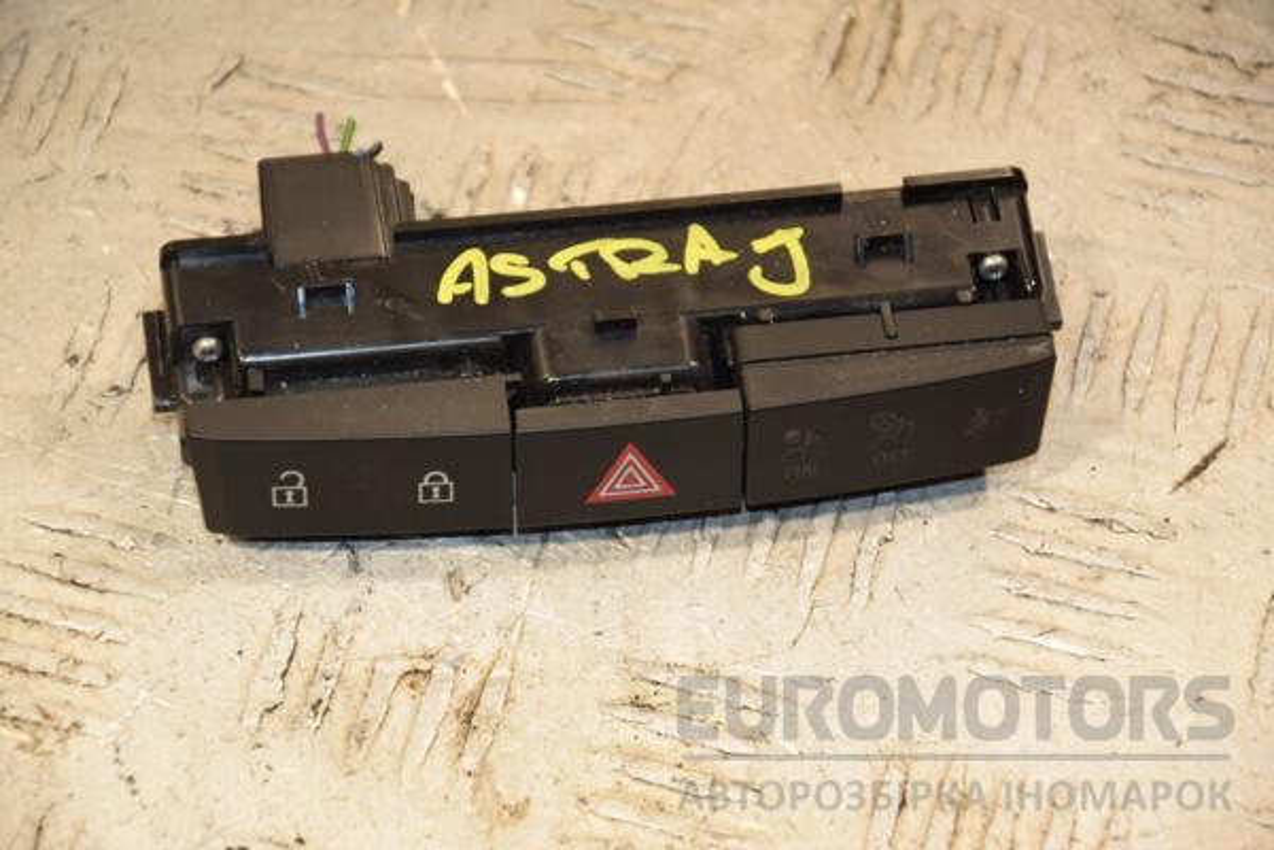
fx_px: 5573
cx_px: 637
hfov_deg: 13.0
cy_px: 425
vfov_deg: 8.7
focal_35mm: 158
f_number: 5.6
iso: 800
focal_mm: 105
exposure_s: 1/200
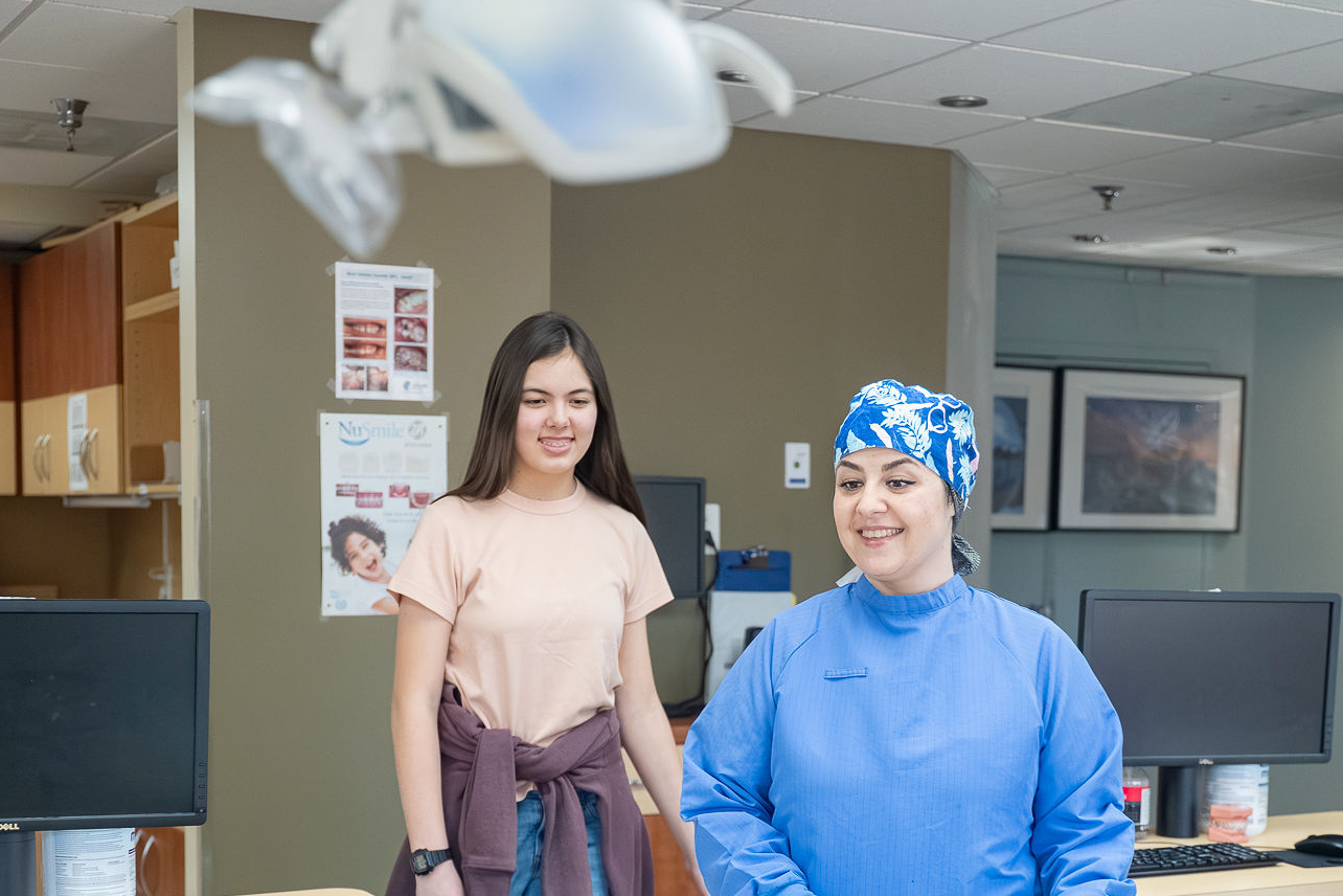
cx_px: 660
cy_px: 711
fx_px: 2201
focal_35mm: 59
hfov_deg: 33.9
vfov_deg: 22.7
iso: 5000
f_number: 2.8
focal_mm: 37
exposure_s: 1/250
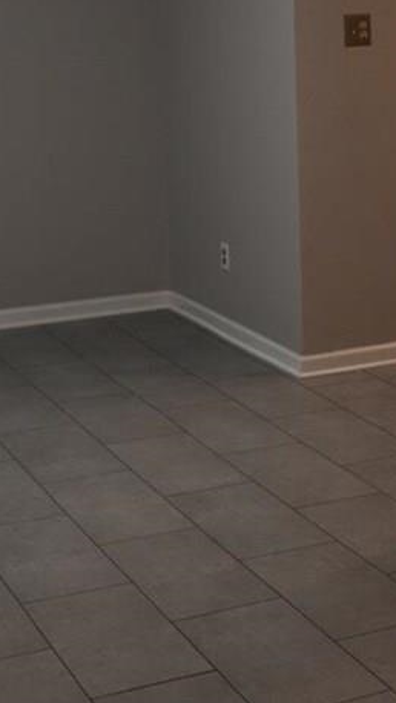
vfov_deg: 25.5
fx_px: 1529
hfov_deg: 14.4
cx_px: 439
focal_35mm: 82
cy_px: 159
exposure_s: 1/50
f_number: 5
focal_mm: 28
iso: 400
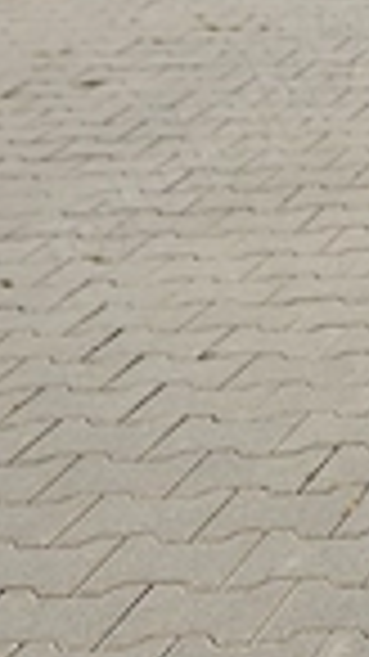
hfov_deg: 8.6
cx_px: 1274
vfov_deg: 20.5
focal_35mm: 103
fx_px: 1794
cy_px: 117
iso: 10
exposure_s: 1/686
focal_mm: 6.3
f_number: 1.7
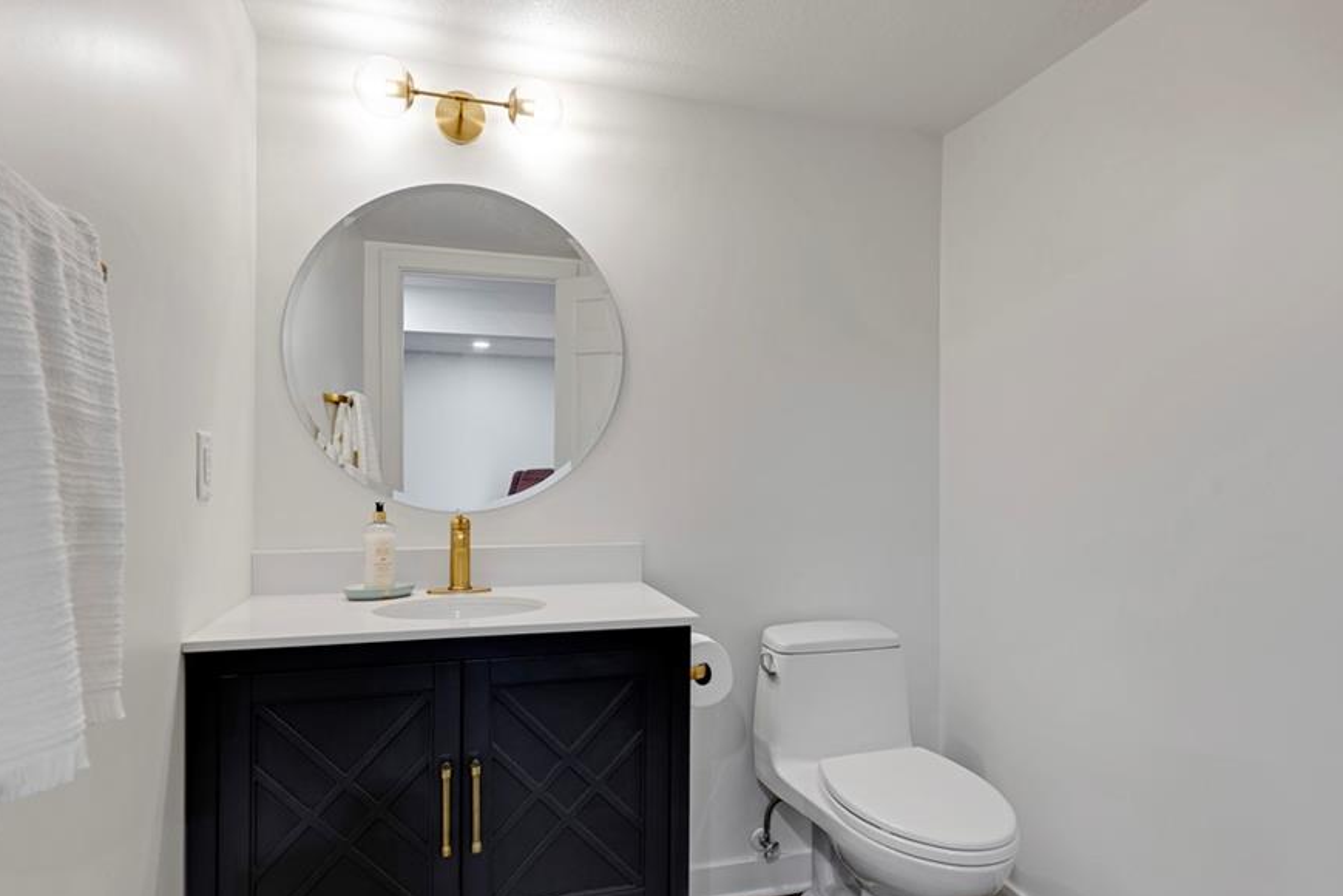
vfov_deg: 60.4
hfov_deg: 82.3
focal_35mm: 21
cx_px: 682
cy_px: 490
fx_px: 768
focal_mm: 17.5
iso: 100
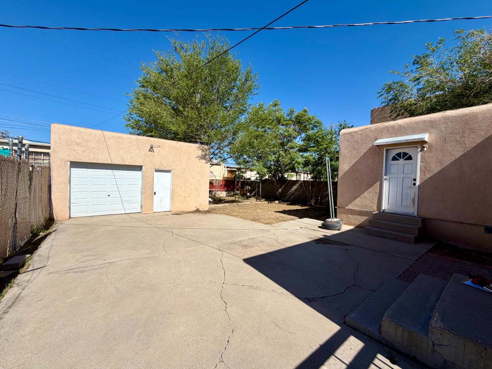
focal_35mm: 14
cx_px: 246
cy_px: 184
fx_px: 199
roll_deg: +0.1
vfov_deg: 85.7
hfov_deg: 102.1
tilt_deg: -3.3
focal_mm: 2.22
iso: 20
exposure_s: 1/1211
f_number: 2.2
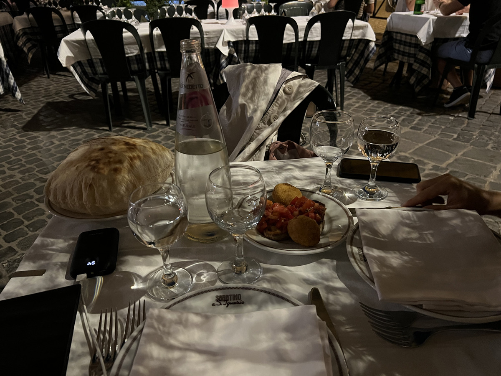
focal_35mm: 26
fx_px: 376
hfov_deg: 67.3
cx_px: 250
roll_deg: +1.2
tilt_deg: -29.2
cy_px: 188
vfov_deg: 53.1
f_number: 1.5
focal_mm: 5.7
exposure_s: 1/25
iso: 640
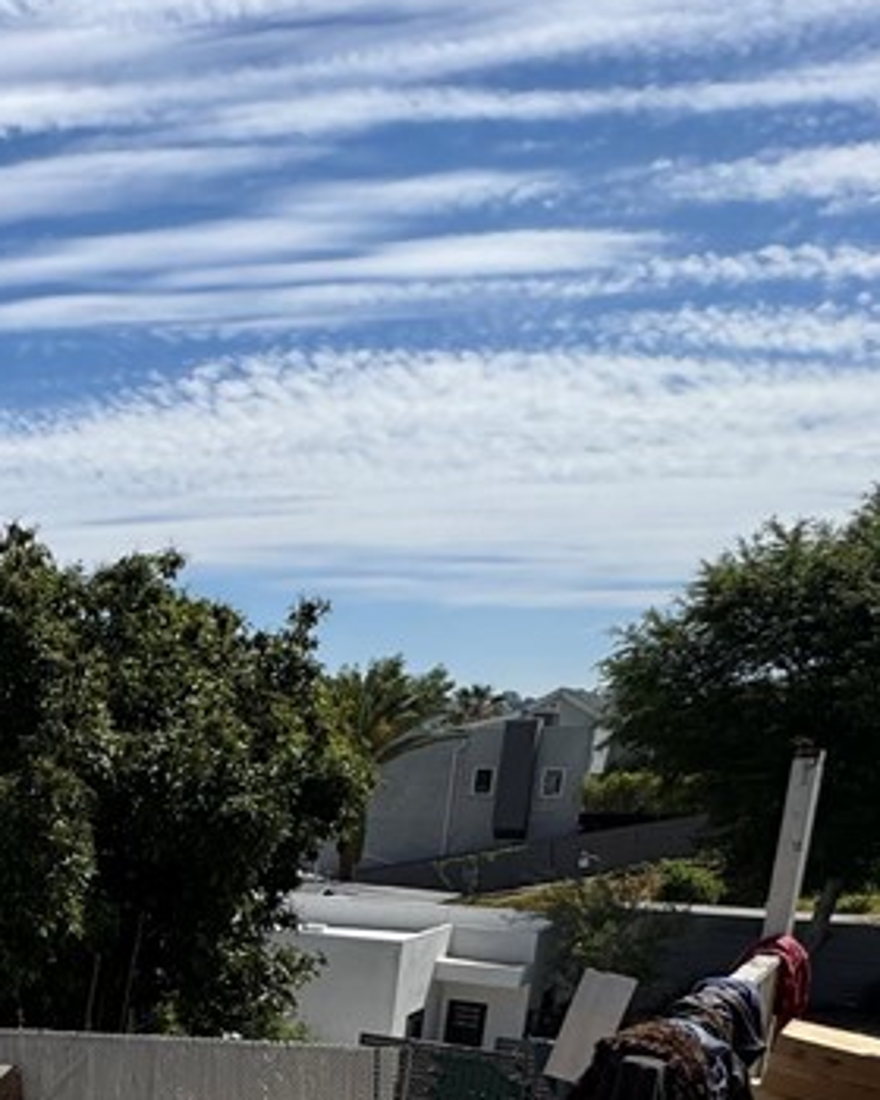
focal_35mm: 40
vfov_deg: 41.7
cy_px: 1012
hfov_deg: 28.0
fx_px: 1302
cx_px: -371
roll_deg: -0.7
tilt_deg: -10.4
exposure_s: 1/2674
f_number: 2.2
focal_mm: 2.22
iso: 50
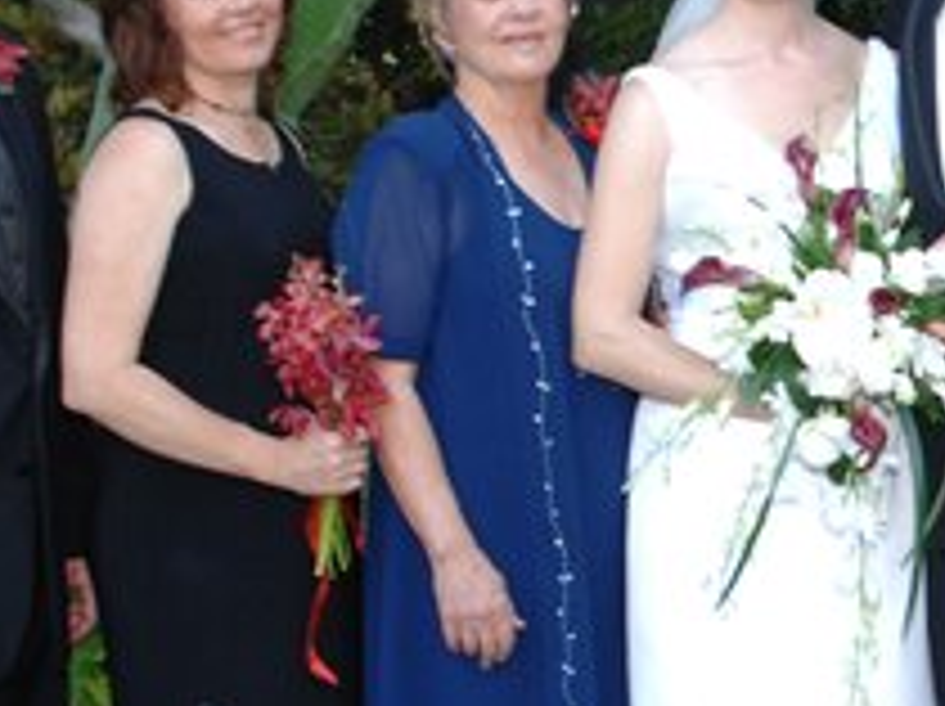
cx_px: 886
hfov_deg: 15.8
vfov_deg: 12.0
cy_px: 425
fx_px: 3354
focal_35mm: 123
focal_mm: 28
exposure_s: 1/50
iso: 400
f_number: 5.6
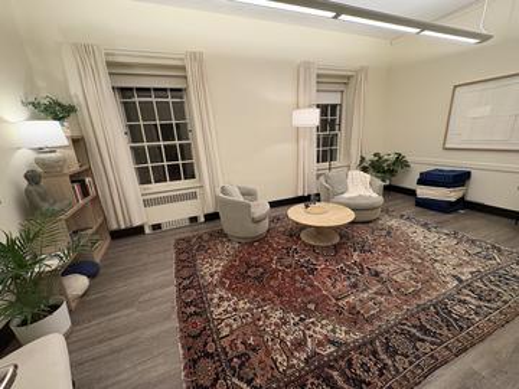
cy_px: 194
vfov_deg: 85.7
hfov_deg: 102.1
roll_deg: +3.3
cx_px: 260
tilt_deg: -15.7
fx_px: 210
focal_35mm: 14
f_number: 2.2
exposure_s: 1/120
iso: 160
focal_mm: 2.22
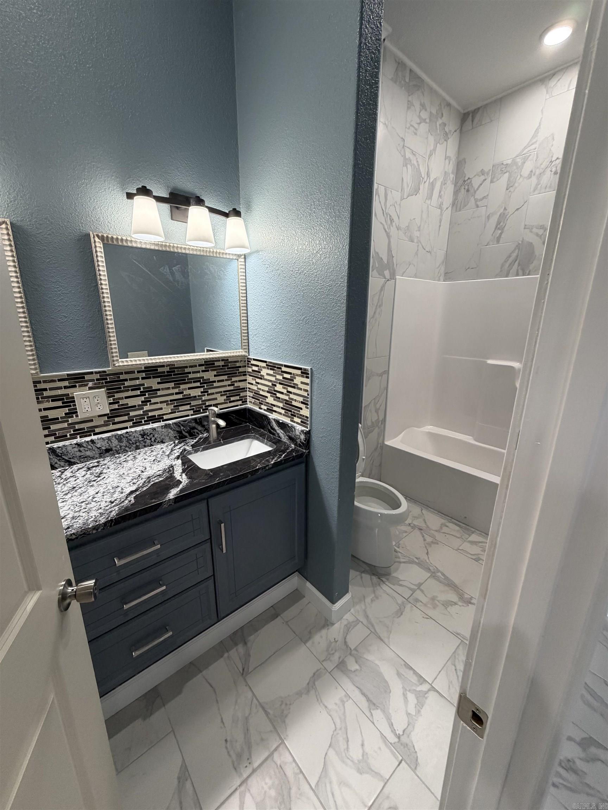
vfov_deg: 102.1
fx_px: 328
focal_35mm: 14
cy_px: 405
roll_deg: +0.4
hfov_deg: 85.7
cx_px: 304
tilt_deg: -15.7
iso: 200
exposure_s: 1/120
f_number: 2.2
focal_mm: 2.22
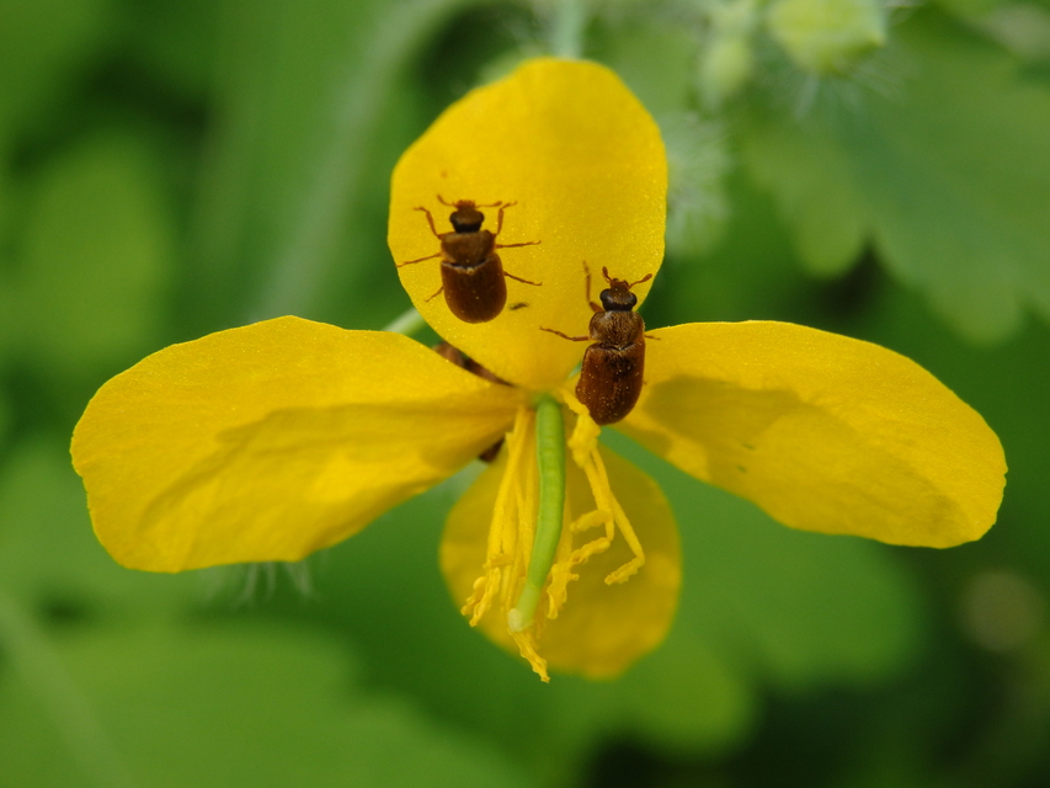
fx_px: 2002
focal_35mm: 66
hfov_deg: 29.4
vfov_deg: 22.3
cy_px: 394
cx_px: 525
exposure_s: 1/100
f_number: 4.4
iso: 200
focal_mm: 11.9
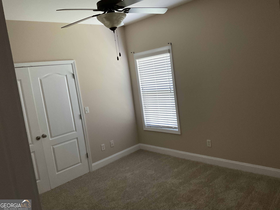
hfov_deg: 61.7
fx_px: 235
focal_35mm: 29
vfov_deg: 48.2
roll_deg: +6.7
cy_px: 105
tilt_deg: -7.9
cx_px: 140
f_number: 1.8
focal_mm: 3
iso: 250
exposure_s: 1/60
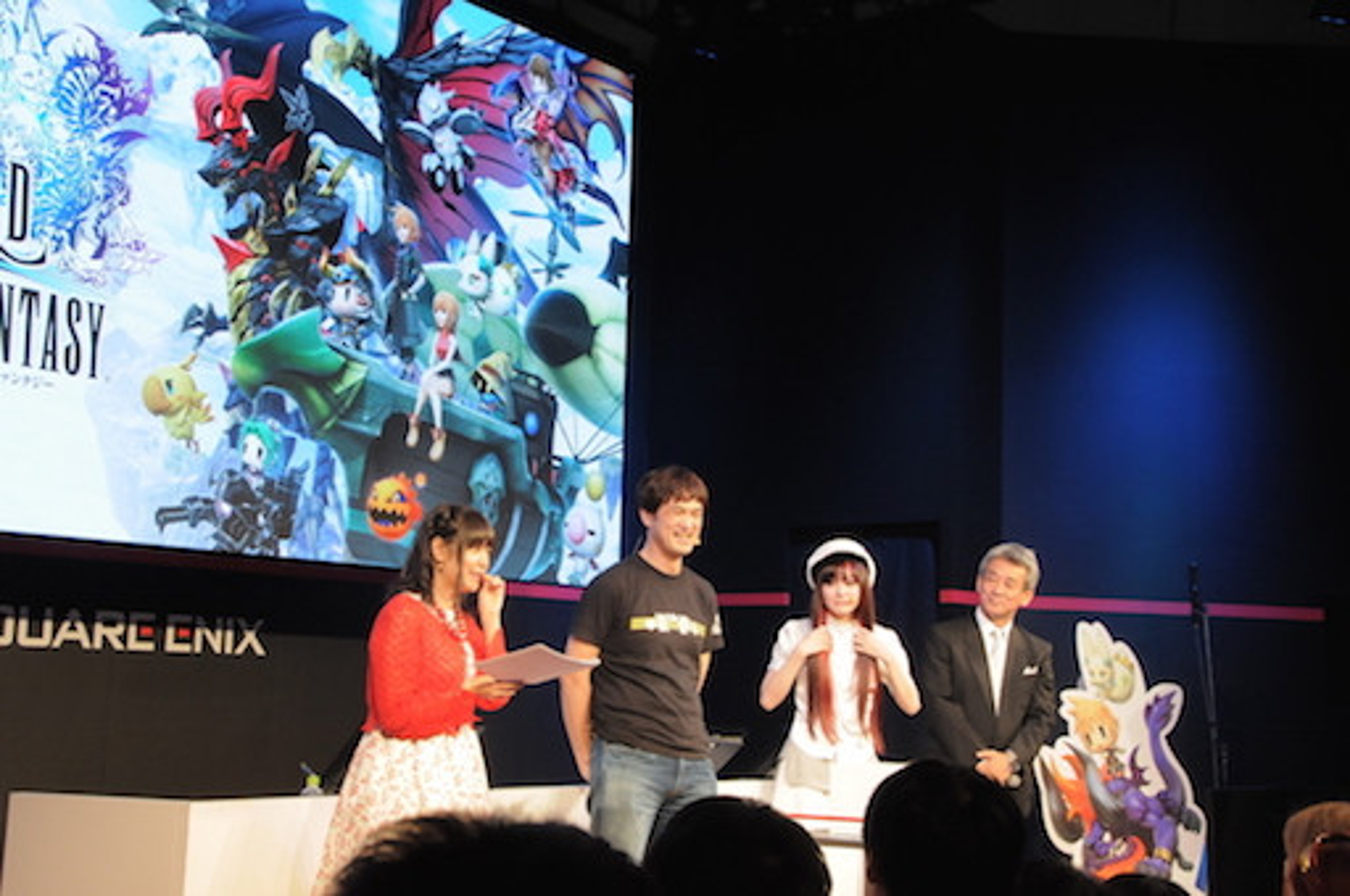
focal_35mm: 51
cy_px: 448
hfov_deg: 38.9
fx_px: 1910
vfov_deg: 26.4
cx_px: 675
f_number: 10
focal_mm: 34
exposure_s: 1/60
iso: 1600
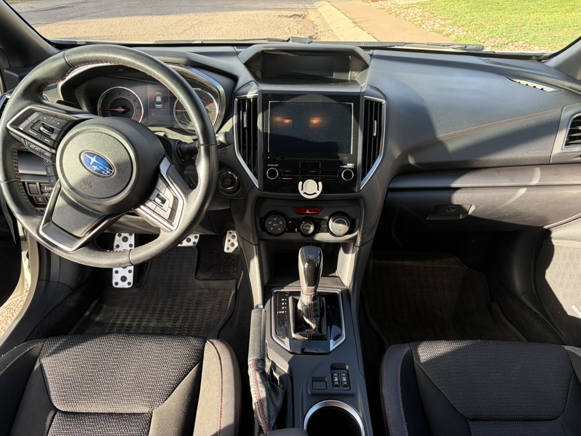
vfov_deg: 53.1
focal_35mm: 26
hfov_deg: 67.3
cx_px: 290
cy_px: 218
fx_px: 436
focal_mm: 5.96
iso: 100
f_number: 1.6
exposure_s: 1/206
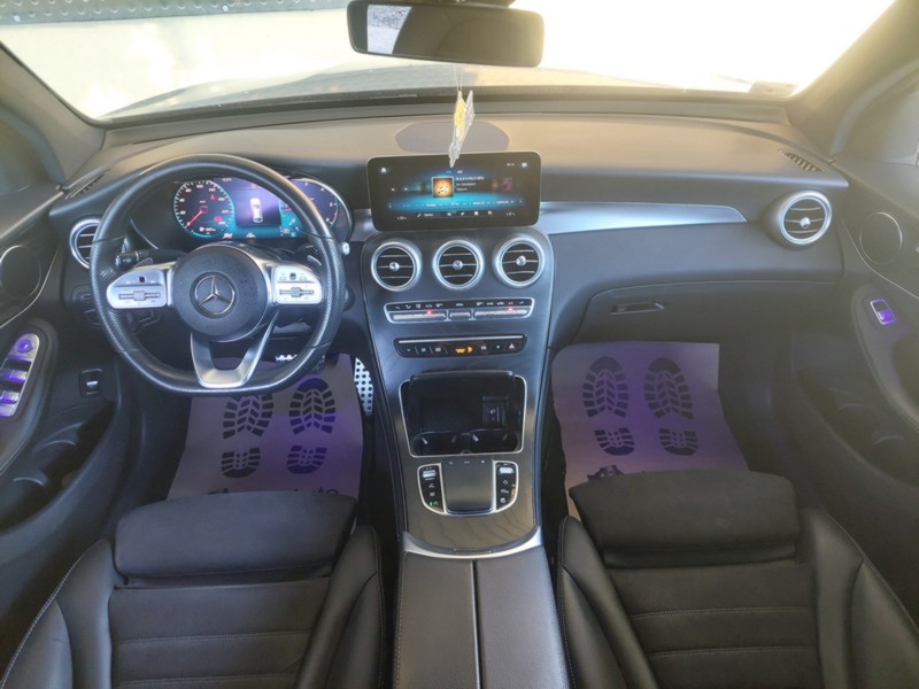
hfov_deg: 69.4
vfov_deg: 54.9
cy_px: 344
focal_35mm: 25
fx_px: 664
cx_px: 460
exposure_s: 1/50
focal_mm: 5.23
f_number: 1.8
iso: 320
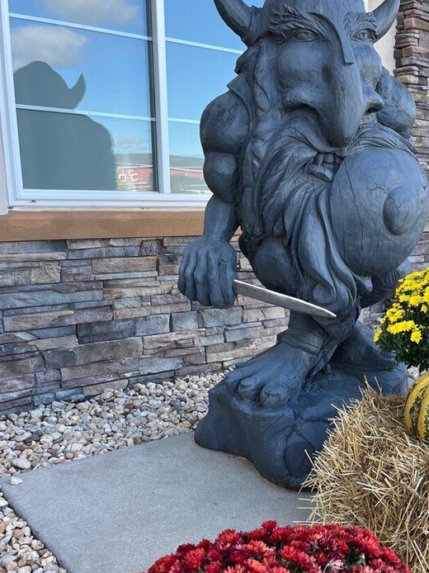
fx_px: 661
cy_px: 350
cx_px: 322
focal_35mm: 40
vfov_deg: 46.5
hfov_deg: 35.2
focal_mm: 5.1
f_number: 1.6
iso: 40
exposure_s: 1/281
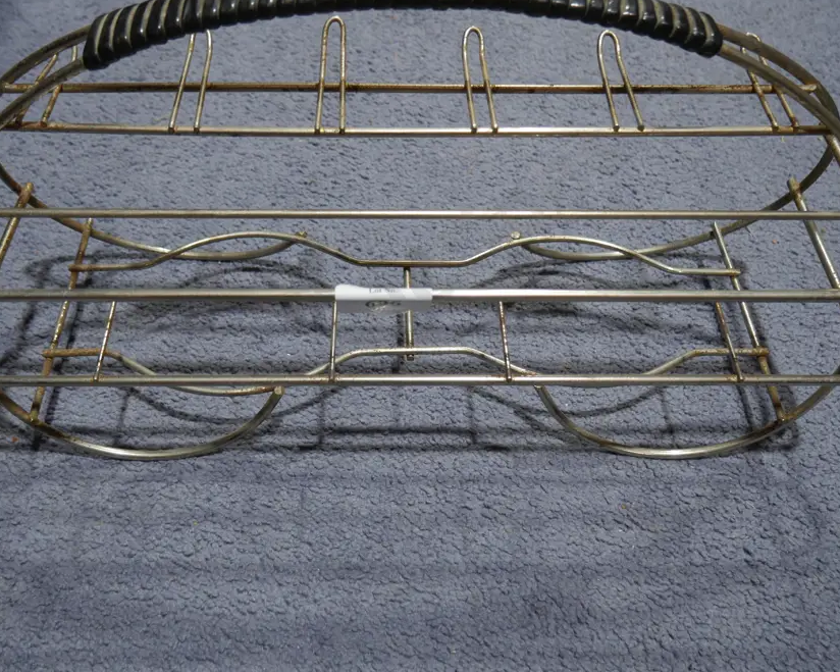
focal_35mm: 34
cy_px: 305
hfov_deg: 52.8
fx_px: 845
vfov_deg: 43.3
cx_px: 398
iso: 200
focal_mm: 14
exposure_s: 1/60
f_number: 3.5
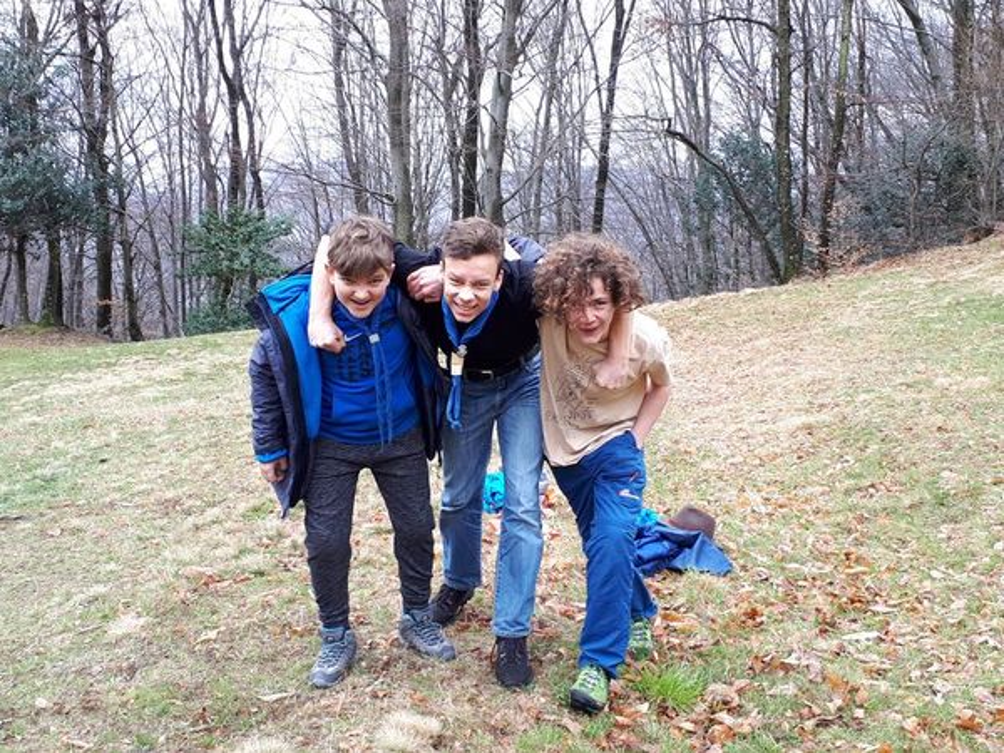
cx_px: 502
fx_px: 783
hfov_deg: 65.3
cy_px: 376
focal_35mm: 27
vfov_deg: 51.4
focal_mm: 3.6
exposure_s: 1/133
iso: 40
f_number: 1.9
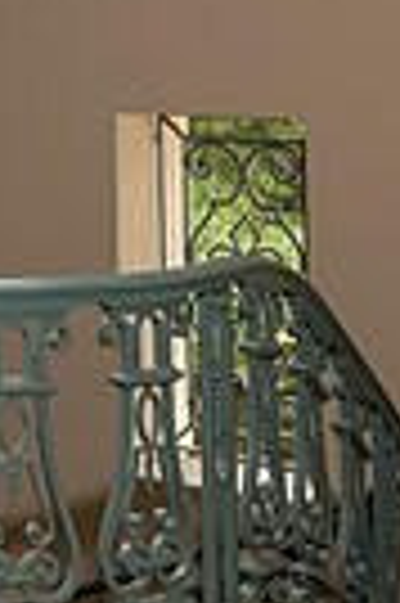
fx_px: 1738
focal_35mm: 104
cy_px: -25
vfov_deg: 19.0
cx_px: -544
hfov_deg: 11.1
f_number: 4.5
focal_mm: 24
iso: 500
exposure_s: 1/200
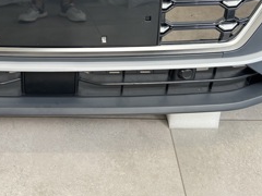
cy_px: -52
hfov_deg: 29.6
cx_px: 55
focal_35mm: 64
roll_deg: +0.8
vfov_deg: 21.0
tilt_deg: -28.8
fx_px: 484
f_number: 1.78
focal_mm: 6.76
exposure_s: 1/50
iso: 160
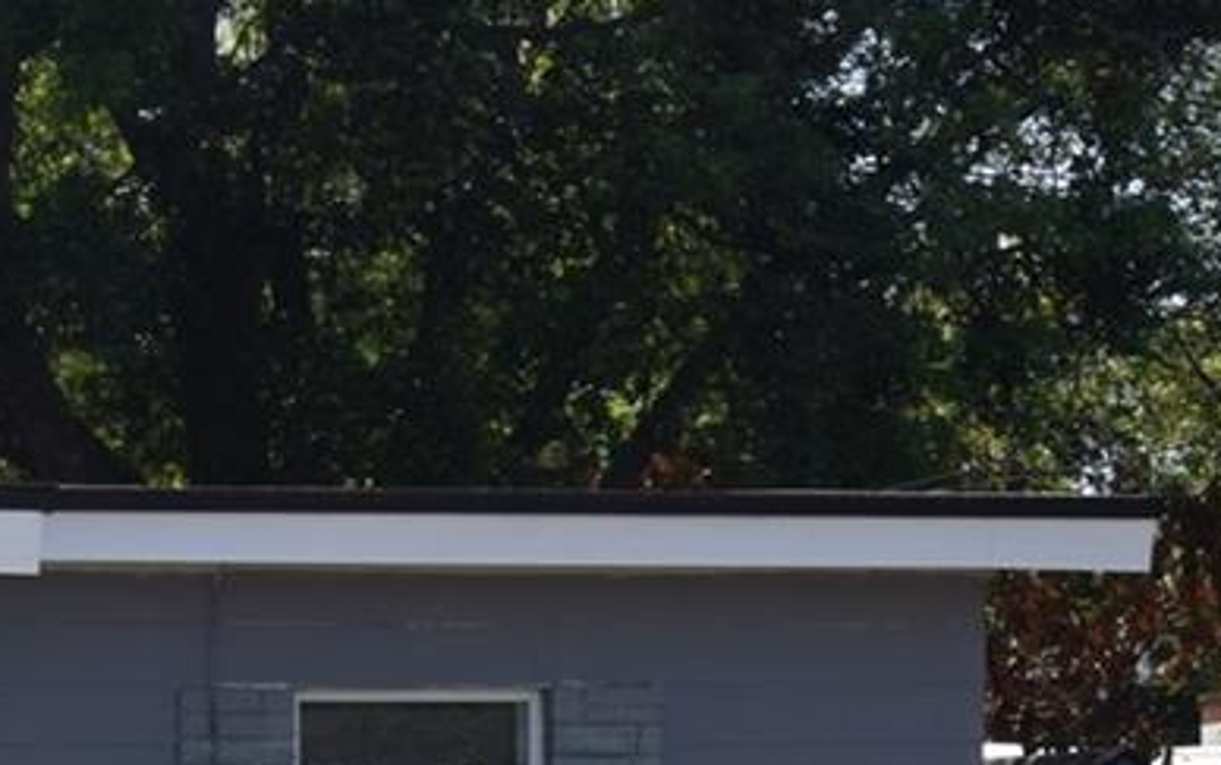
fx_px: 4195
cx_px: -469
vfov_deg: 10.0
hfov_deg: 15.6
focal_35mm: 126
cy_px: 1199
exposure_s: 1/200
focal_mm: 20
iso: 100
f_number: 10
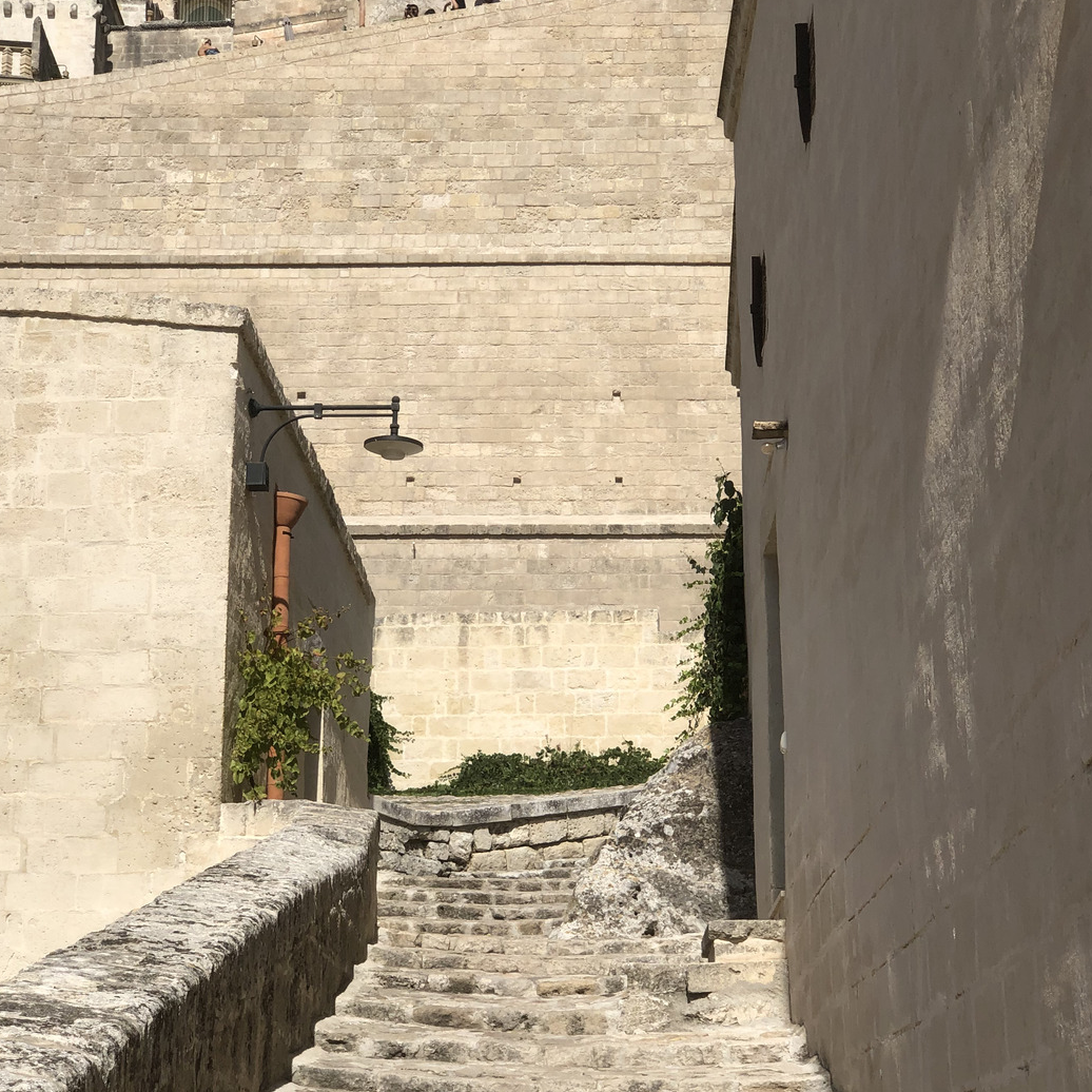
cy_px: 562
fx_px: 2534
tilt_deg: +13.7
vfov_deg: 24.3
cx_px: 515
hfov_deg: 24.3
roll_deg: +0.5
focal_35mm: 71
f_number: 2.4
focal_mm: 6
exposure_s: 1/2088
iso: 16
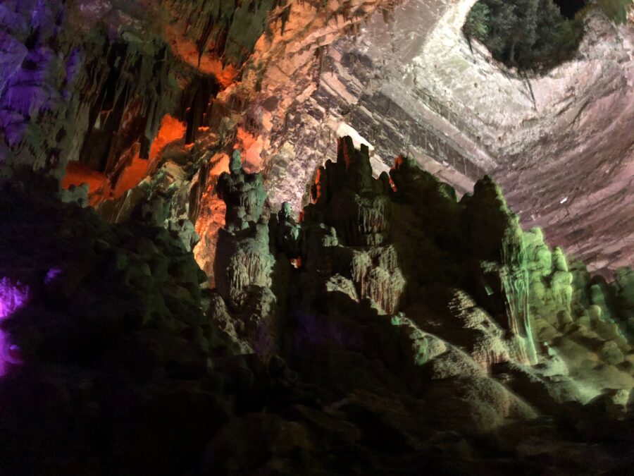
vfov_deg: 49.7
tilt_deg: +30.9
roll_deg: +2.8
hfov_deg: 63.4
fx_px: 513
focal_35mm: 28
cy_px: 238
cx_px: 317
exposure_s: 1/4
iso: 640
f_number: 1.8
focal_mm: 4
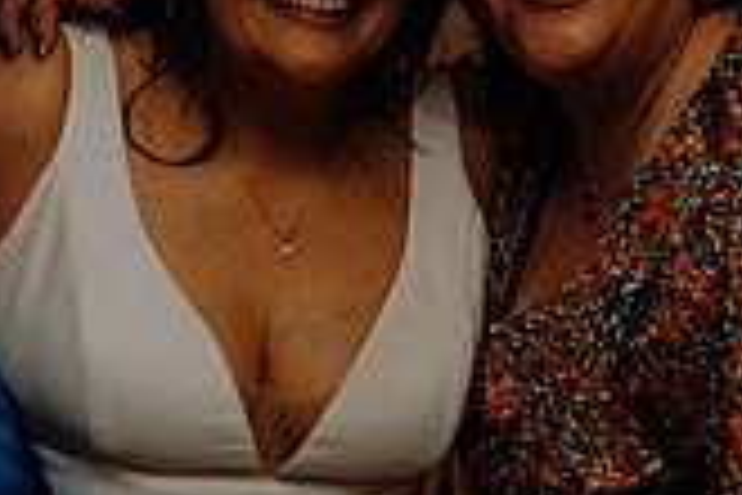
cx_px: 355
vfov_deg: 10.2
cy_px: 349
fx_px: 2762
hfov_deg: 15.3
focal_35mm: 134
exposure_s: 1/160
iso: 2500
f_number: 3.5
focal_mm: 38
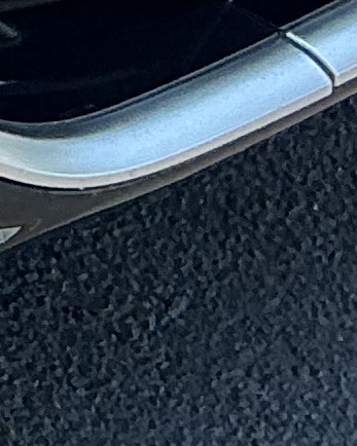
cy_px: -506
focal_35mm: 254
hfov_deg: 5.4
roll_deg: -2.2
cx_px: -988
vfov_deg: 7.3
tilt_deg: -20.4
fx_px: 3356
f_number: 1.8
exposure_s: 1/342
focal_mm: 3
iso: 25
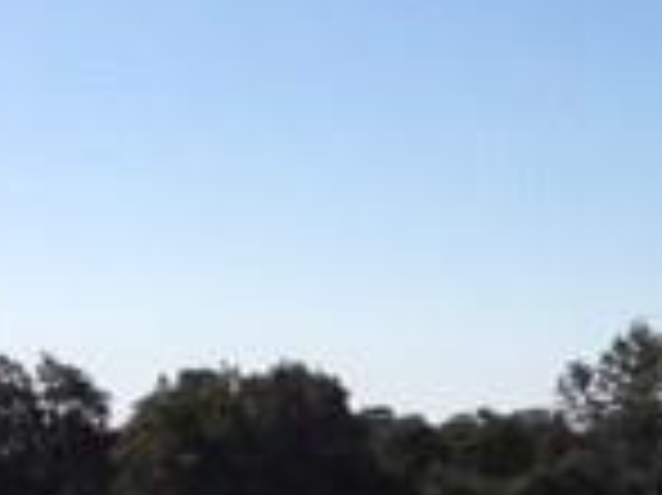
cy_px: 382
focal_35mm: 144
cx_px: 946
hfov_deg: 13.1
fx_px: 2752
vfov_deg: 10.3
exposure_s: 1/3390
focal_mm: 4.12
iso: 50
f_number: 2.4
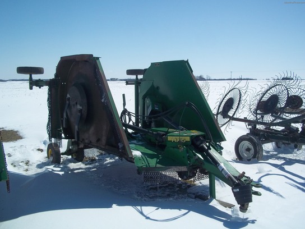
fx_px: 317
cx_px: 152
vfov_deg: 39.7
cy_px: 114
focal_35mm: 36
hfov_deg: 51.4
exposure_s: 1/640
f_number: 8
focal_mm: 6.5
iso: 80
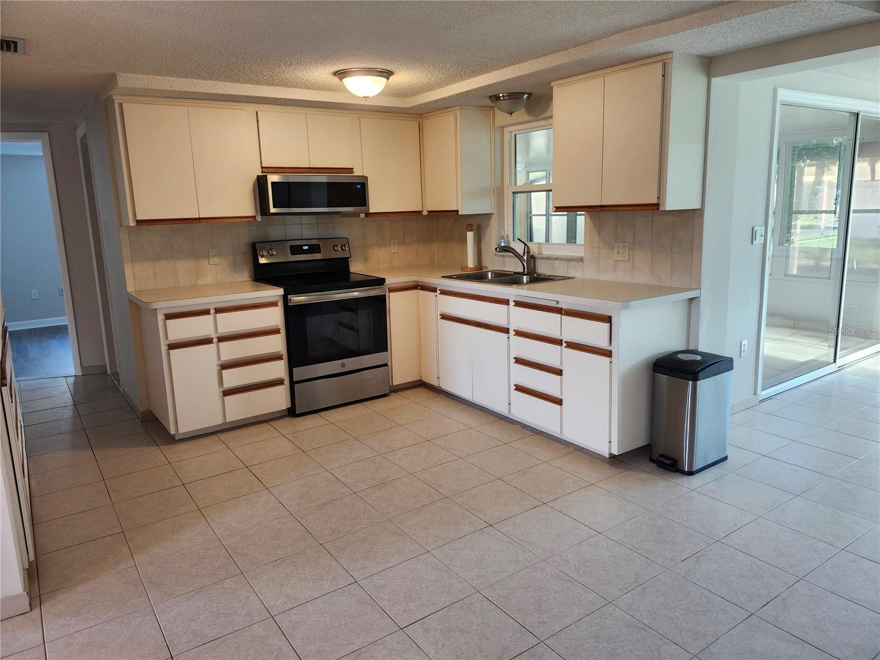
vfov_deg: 58.9
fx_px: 585
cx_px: 440
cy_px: 330
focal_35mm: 23
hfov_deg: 73.9
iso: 400
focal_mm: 5.54
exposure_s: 1/120
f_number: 1.8
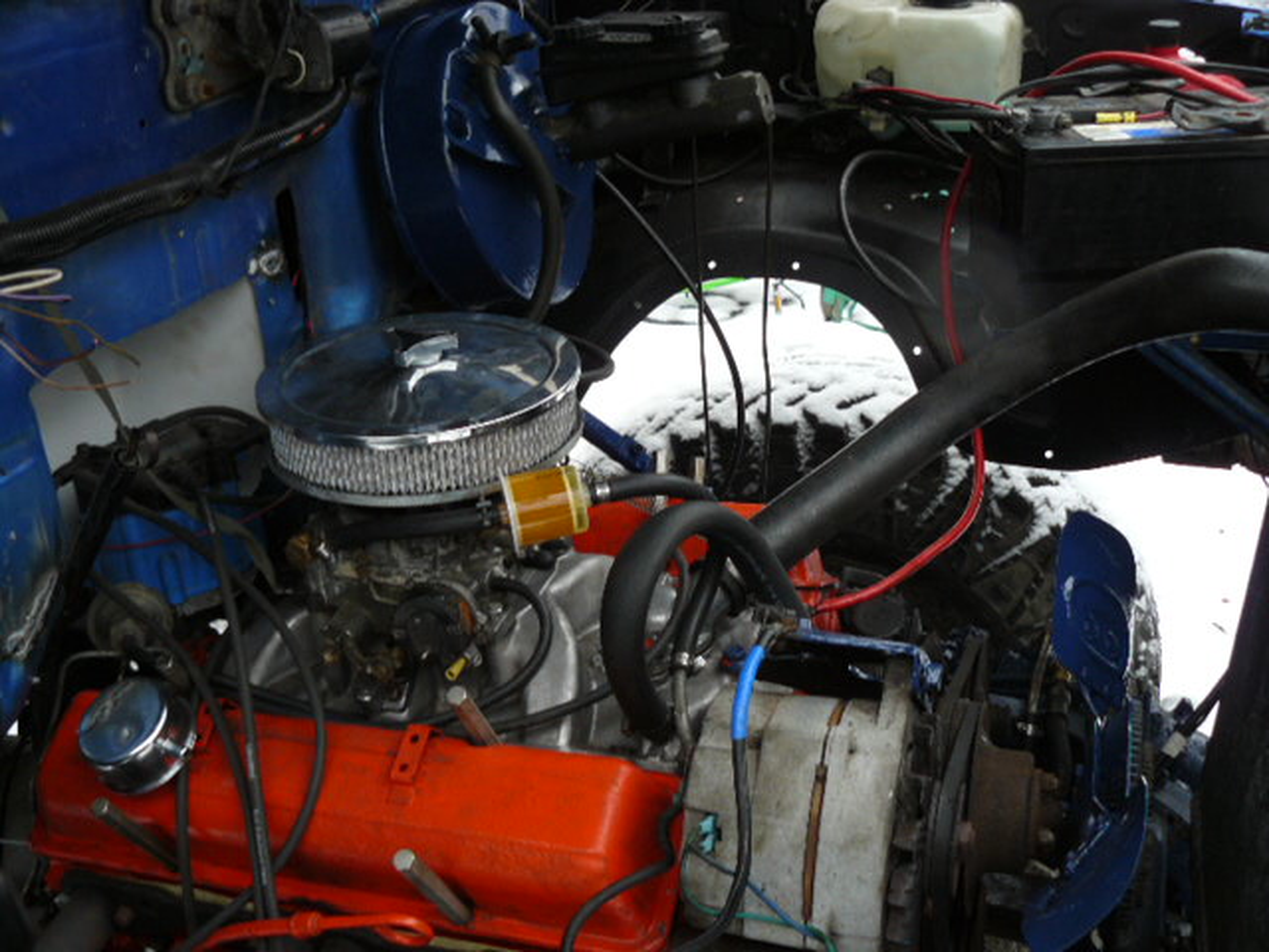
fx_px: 1320
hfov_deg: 51.4
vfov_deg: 39.7
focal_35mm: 36
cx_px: 634
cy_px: 476
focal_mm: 6
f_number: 2.8
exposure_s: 1/30
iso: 100
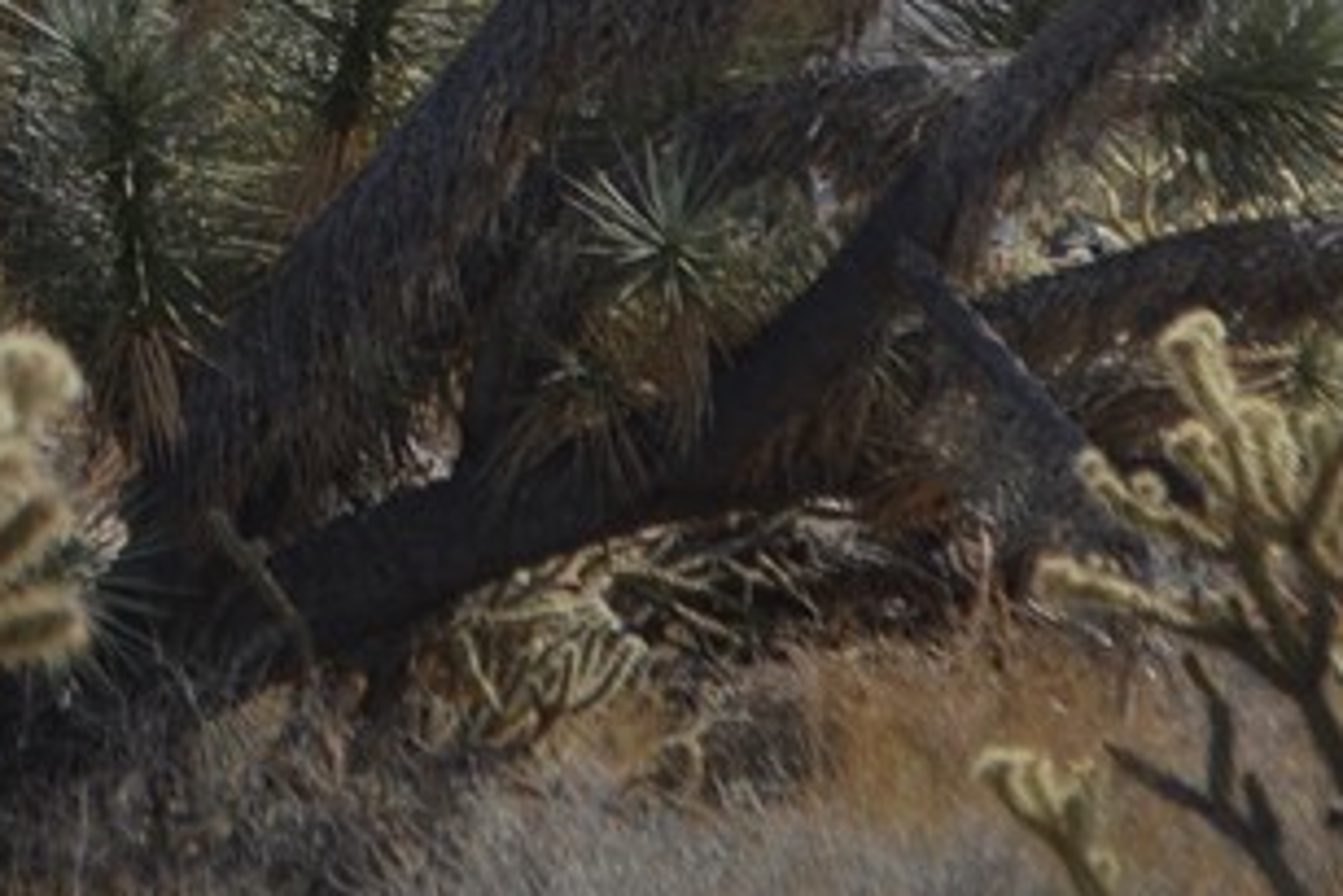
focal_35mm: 292
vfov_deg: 4.7
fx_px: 10889
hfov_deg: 7.0
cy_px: -385
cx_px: -131
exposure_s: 1/2000
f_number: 7.1
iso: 400
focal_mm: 55
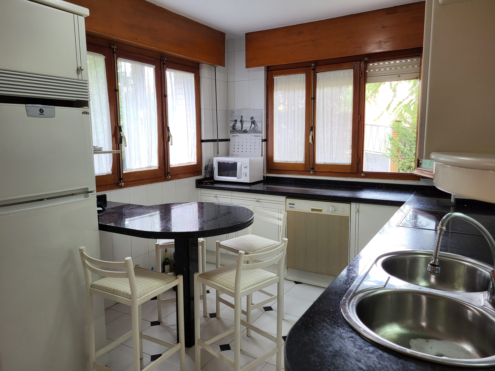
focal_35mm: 26
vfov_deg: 53.1
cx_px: 248
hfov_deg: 67.3
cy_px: 186
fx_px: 372
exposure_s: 1/100
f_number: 1.8
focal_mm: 5.4
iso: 100
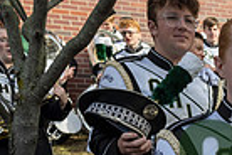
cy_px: 200
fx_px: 380
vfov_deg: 21.0
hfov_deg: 27.8
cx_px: 306
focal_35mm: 59
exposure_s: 1/500
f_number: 4.5
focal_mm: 14
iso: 250
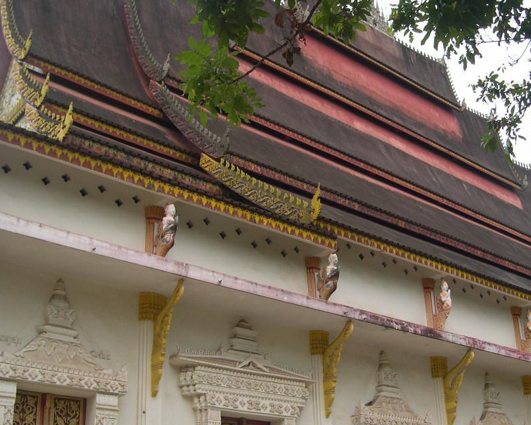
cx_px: 332
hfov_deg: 38.5
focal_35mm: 48
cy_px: 237
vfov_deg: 31.4
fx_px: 754
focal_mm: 8
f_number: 2.8
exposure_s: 1/283
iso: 100
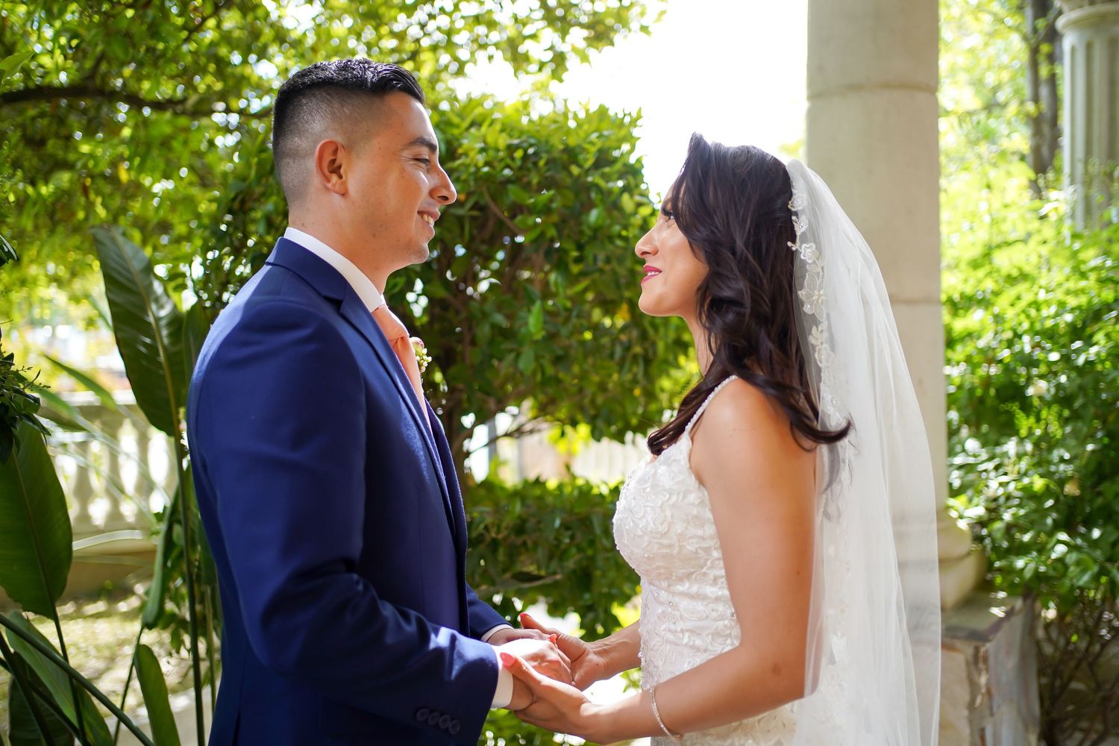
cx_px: 560
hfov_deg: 54.4
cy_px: 373
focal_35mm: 35
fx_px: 1088
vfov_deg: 37.9
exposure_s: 1/400
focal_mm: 35
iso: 100
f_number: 1.8
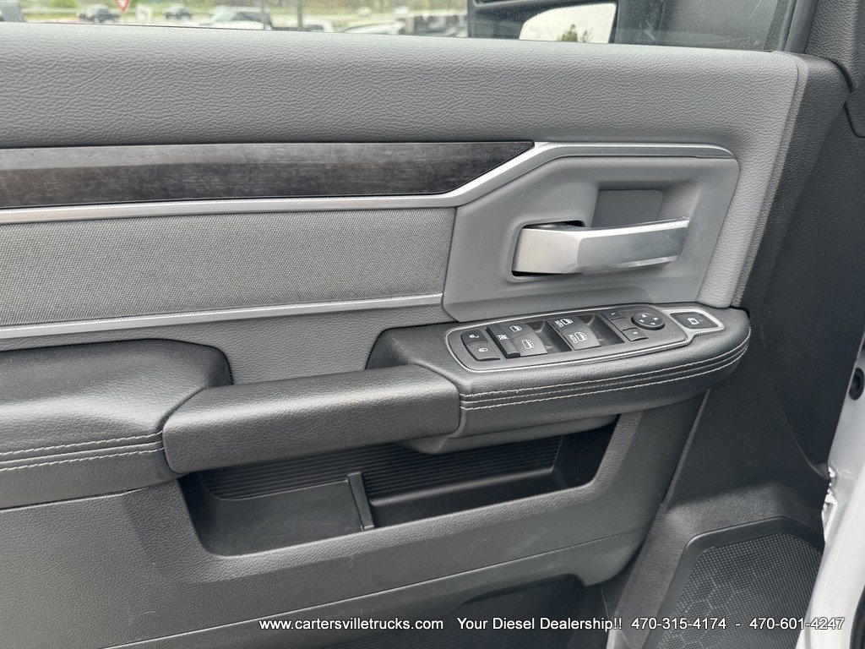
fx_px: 600
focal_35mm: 24
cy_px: 324
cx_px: 432
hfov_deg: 71.6
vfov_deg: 56.8
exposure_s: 1/178
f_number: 1.78
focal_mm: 6.76
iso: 80
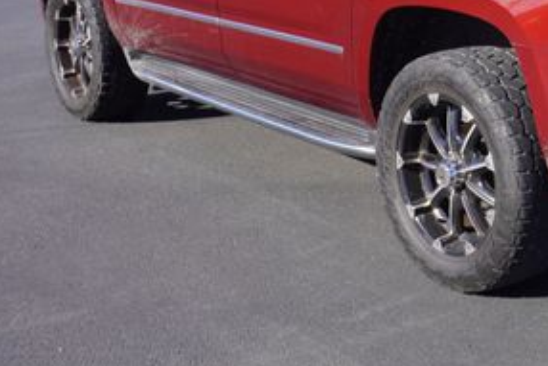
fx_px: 1174
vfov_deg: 17.4
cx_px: 540
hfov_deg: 25.1
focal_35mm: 77
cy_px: 34
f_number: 9
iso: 100
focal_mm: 23
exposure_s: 1/125
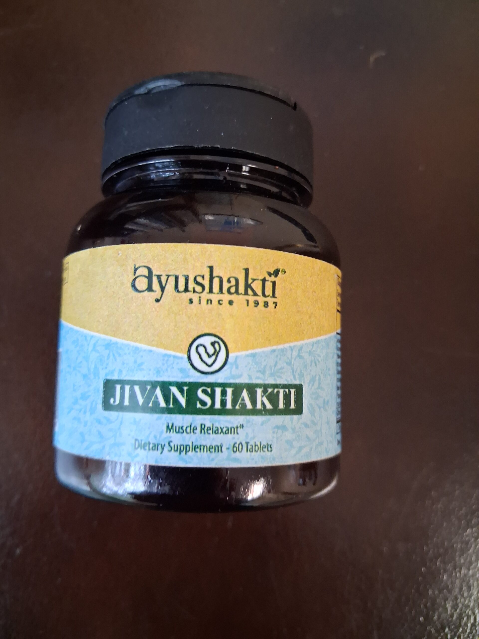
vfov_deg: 65.3
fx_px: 498
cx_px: 240
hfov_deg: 51.4
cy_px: 320
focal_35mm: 27
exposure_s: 1/50
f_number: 1.8
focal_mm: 4
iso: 500
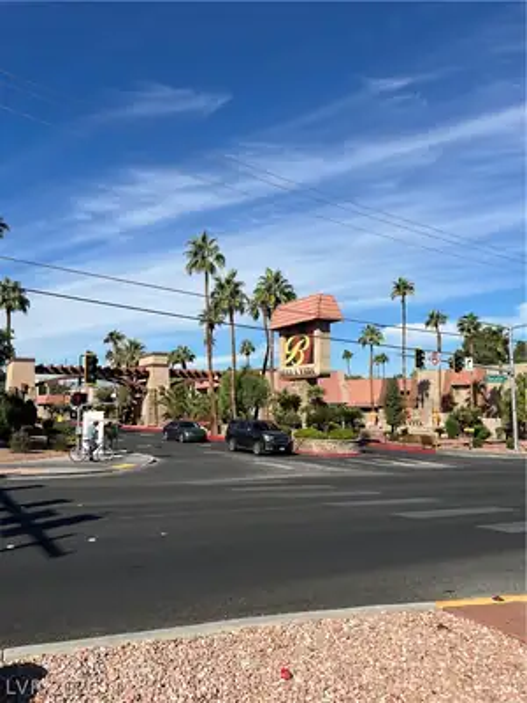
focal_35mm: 26
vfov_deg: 67.3
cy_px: 352
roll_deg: +0.4
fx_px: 528
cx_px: 264
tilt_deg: +6.7
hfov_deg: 53.1
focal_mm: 5.7
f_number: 1.5
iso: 50
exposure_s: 1/5587
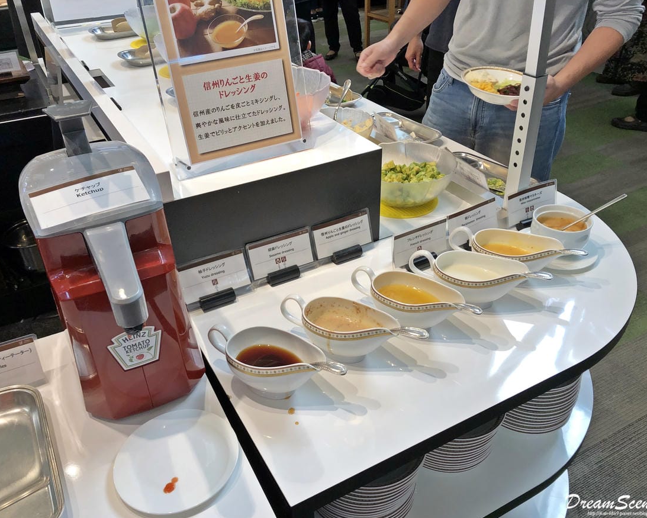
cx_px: 324
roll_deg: +2.6
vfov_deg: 48.5
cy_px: 260
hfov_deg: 58.8
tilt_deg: -34.6
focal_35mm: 30
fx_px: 575
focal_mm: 3.99
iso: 50
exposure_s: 1/120
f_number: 1.8
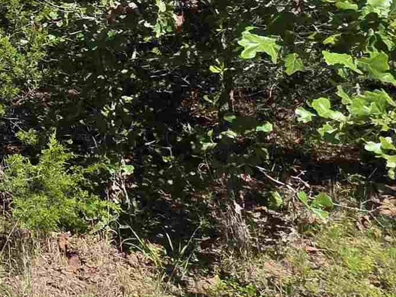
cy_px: -61
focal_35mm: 59
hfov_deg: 22.3
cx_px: -287
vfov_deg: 22.8
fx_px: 675
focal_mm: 2.2
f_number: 1.9
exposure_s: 1/1218
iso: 40
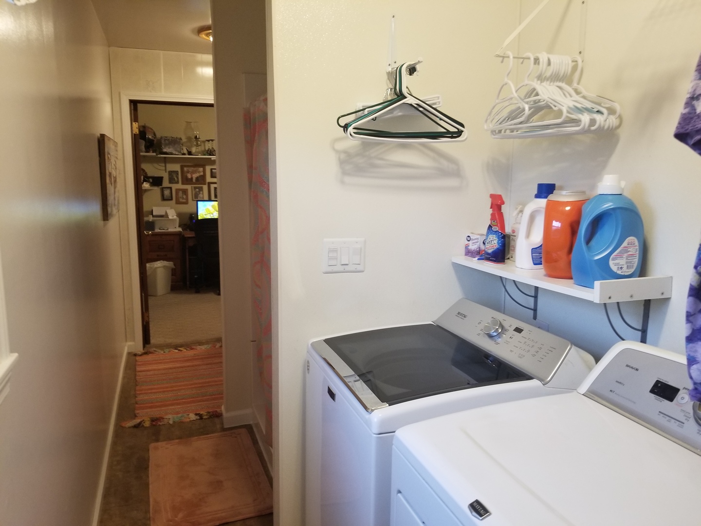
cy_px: 263
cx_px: 350
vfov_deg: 53.1
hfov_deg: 67.3
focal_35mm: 26
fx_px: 527
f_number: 1.7
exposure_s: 1/30
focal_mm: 4.25
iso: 160
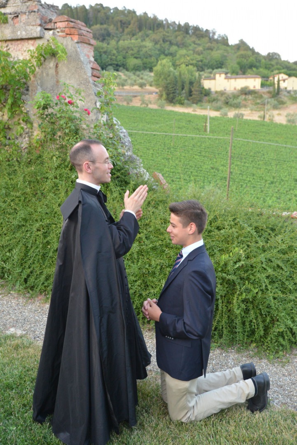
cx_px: 148
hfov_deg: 37.9
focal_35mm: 35
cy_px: 222
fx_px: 433
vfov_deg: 54.4
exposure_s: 1/160
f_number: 6.3
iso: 2000
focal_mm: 35
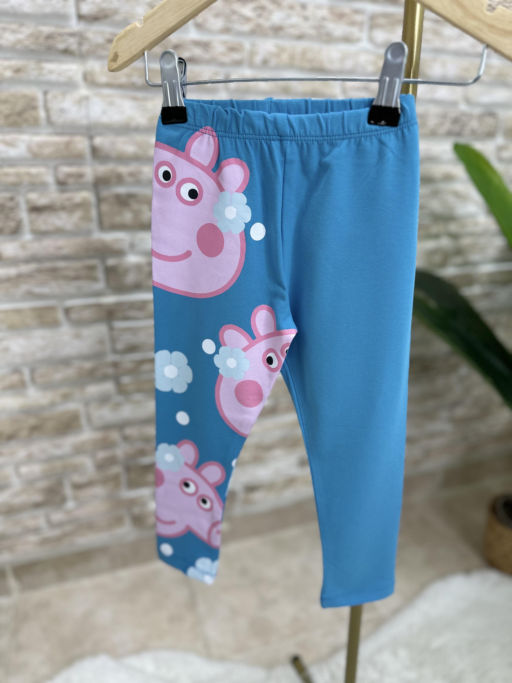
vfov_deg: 71.6
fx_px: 473
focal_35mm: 24
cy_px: 342
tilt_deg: -19.8
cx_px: 256
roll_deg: -0.1
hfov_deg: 56.8
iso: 80
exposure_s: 1/100
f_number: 1.78
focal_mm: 6.86
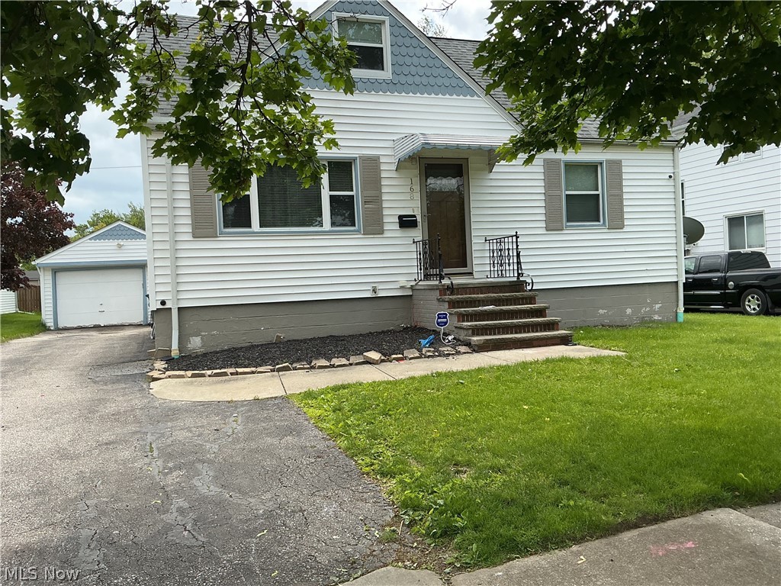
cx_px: 390
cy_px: 293
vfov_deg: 48.2
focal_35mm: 29
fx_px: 654
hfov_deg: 61.7
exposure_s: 1/978
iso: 25
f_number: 1.8
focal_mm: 3
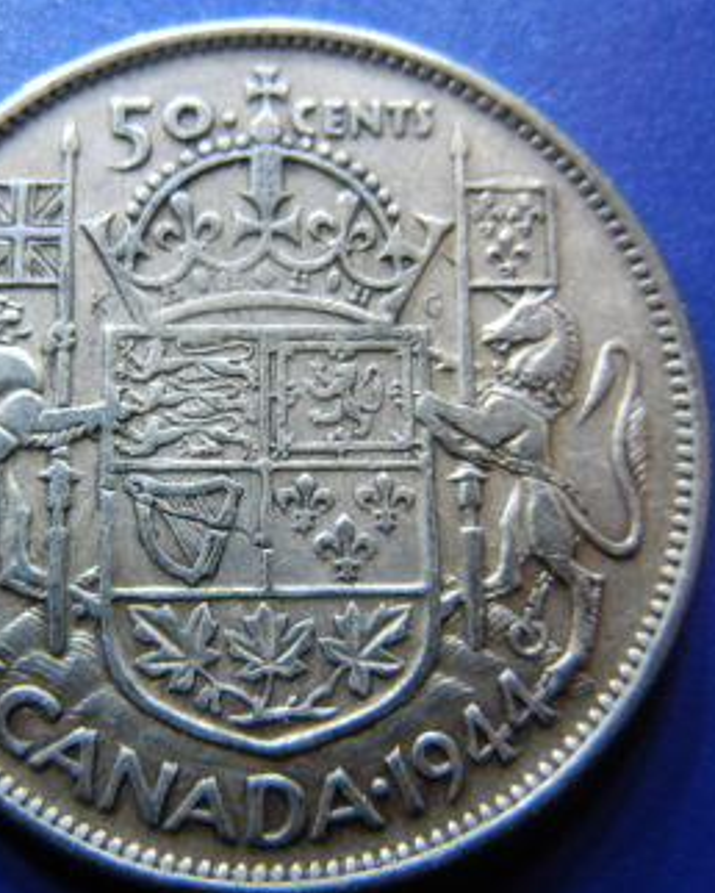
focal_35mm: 40
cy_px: 446
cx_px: 236
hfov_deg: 37.0
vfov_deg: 45.8
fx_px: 1057
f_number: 3.5
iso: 160
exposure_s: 1/89.8
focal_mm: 5.4
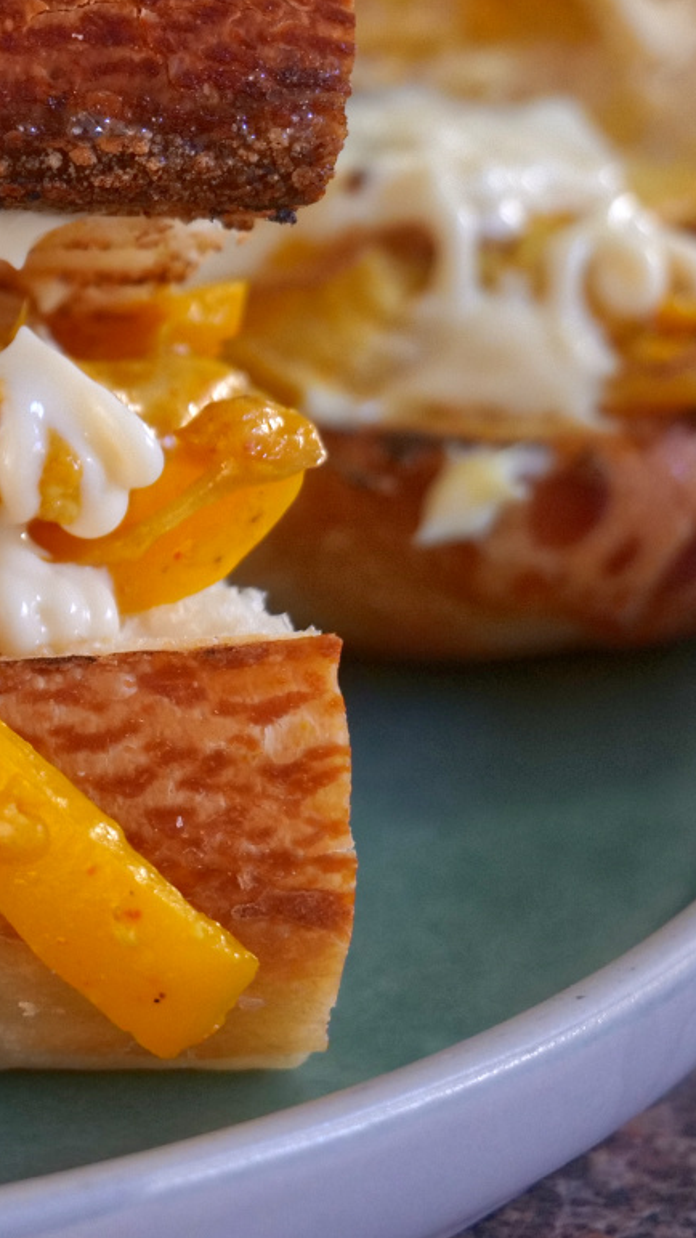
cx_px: -685
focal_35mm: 138
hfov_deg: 8.4
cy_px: 292
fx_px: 4530
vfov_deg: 15.5
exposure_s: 1/60
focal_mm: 53
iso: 2500
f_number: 7.1
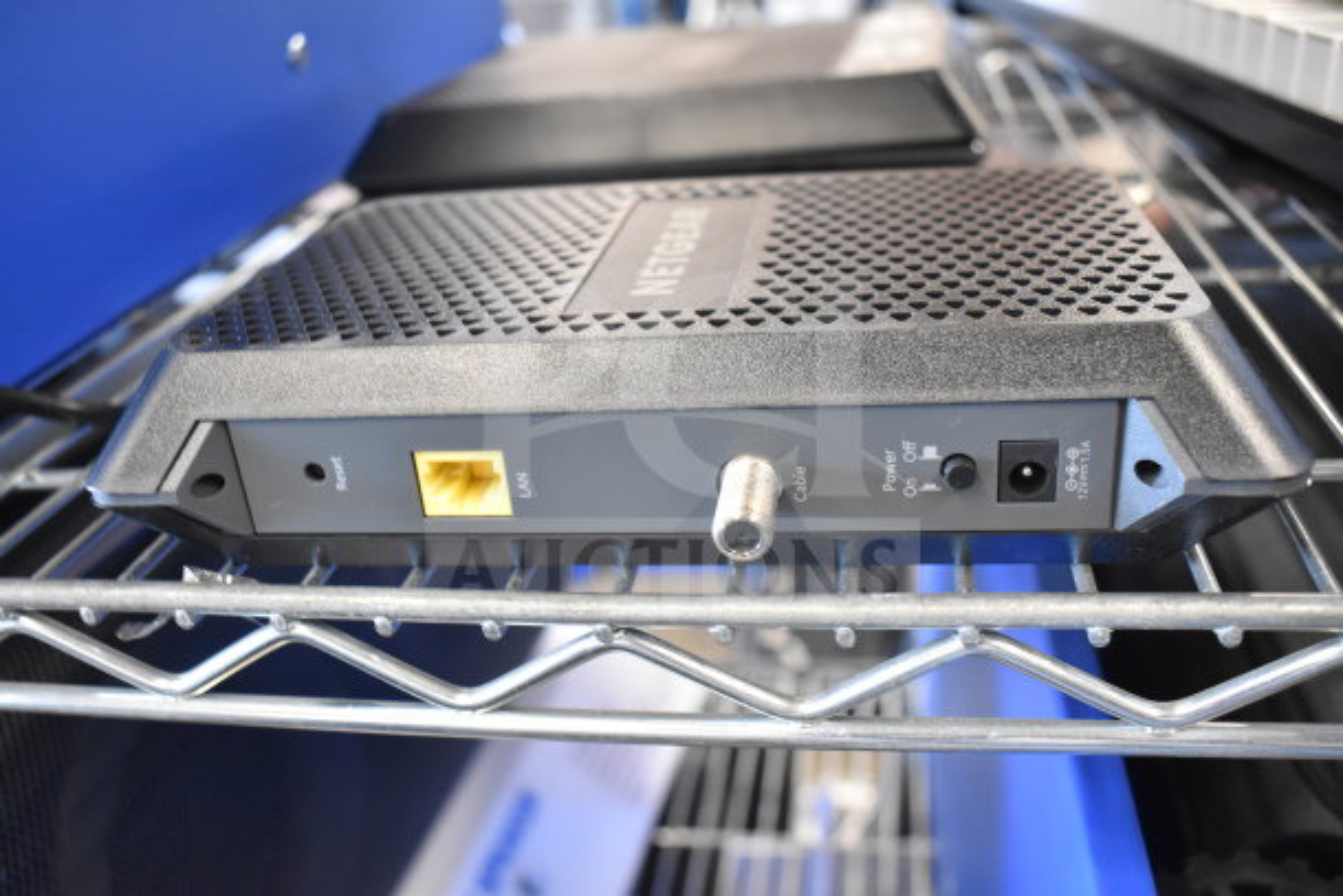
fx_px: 1231
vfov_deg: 40.0
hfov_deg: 57.2
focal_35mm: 33
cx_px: 672
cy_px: 448
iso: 2200
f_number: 3.8
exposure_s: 1/40
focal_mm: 22
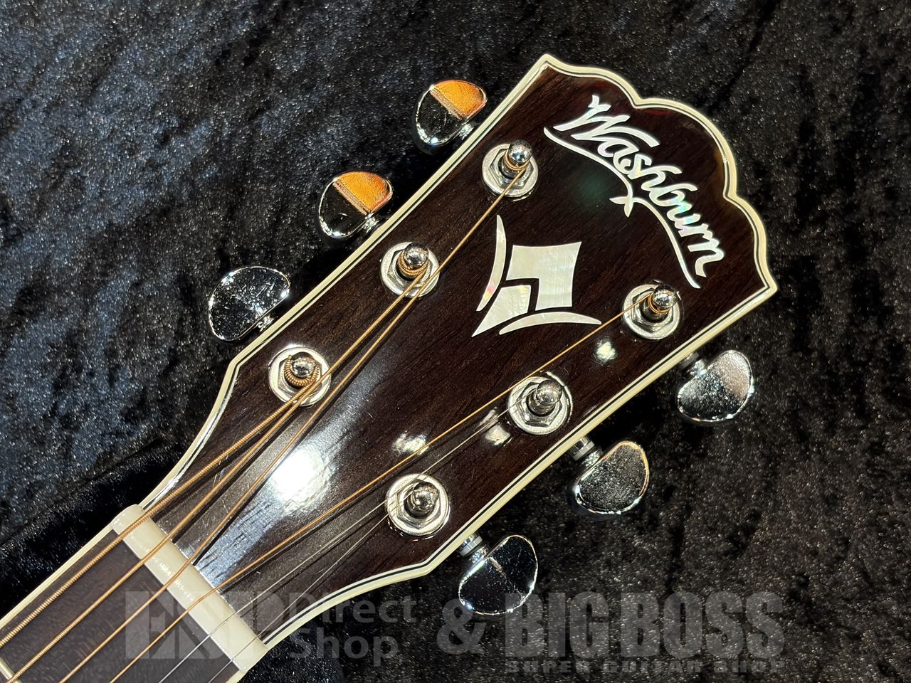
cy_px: 342
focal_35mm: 52
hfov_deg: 36.8
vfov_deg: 28.0
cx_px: 456
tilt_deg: -81.6
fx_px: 1369
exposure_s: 1/40
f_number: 1.6
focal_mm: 5.96
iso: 160
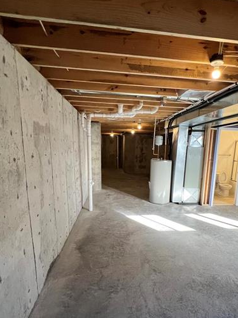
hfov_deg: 65.4
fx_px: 183
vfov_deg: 80.8
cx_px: 141
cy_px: 191
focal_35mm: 20
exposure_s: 1/120
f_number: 1.8
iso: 200
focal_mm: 1.57
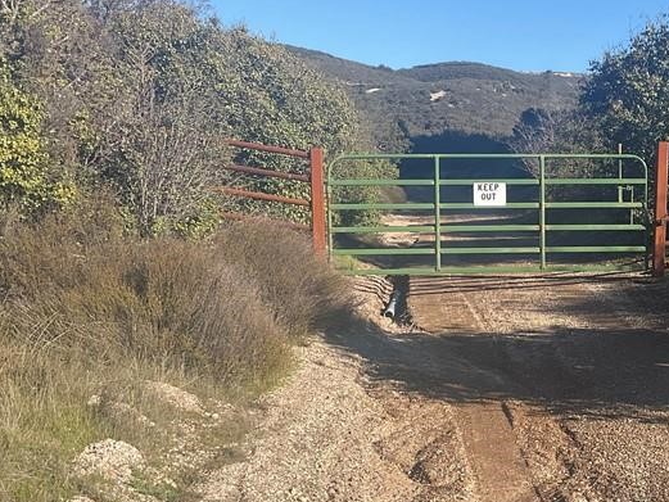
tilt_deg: -3.7
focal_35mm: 57
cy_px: 306
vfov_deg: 25.6
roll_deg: +0.8
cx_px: 553
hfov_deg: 32.7
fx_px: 1102
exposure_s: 1/1342
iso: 16
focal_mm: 3
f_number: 1.8
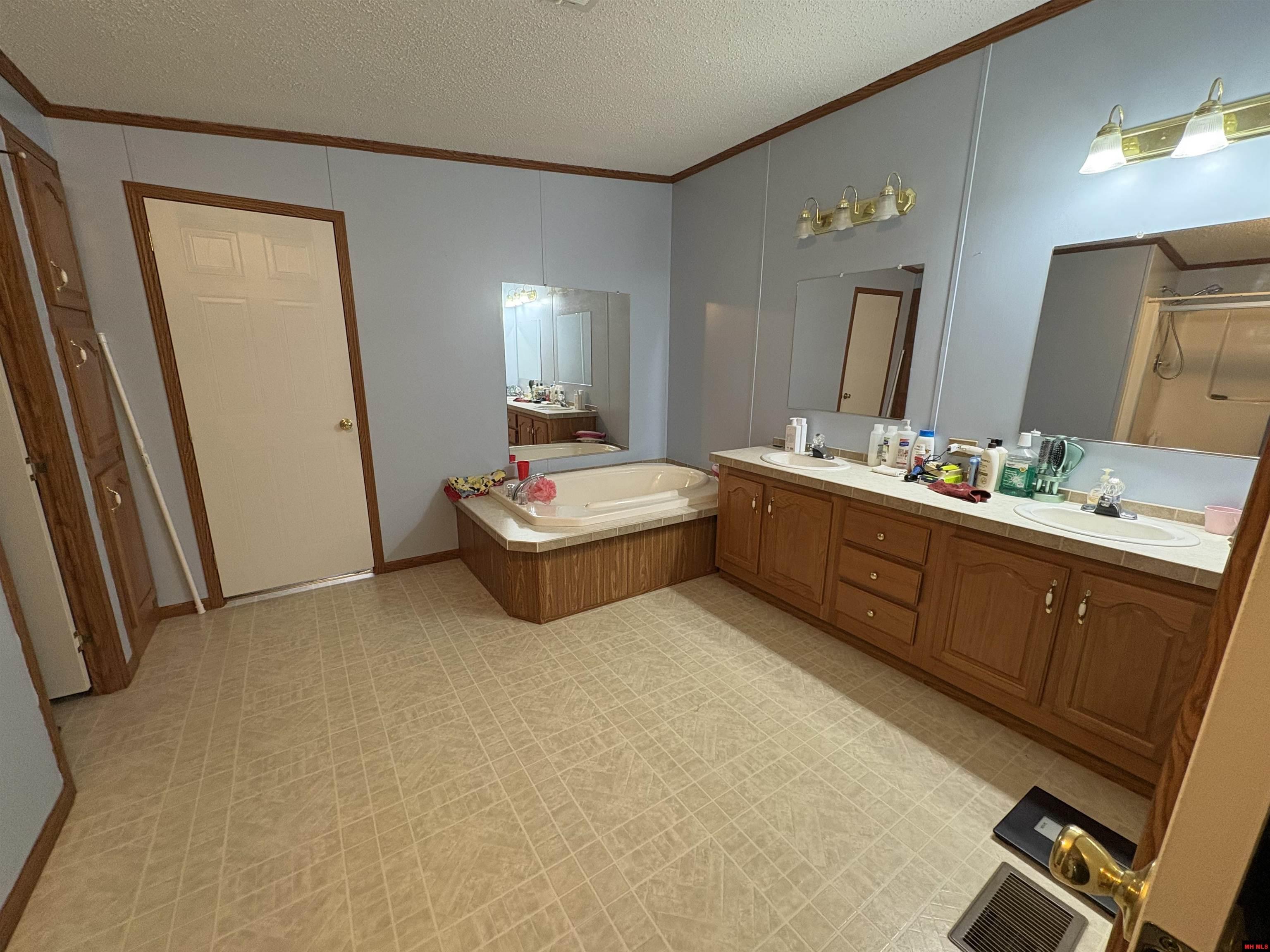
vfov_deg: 85.7
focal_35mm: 14
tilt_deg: -12.5
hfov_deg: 102.1
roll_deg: +0.2
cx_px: 635
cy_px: 476
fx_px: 514
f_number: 2.2
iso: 250
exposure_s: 1/60
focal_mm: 2.22
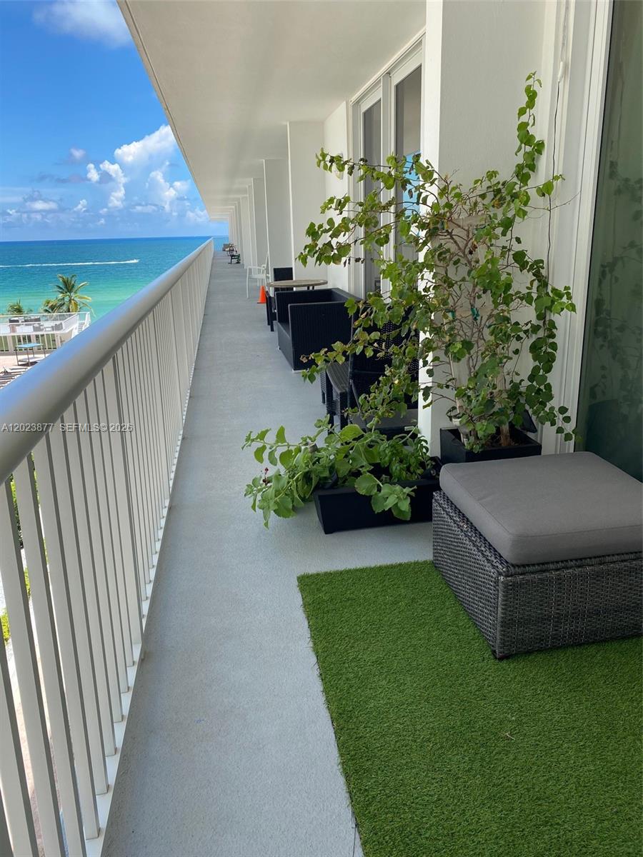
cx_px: 322
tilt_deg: -16.0
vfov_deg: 67.3
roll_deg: +2.2
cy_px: 428
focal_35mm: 26
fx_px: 644
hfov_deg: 53.1
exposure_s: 1/816
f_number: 1.8
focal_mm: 4.25
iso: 32
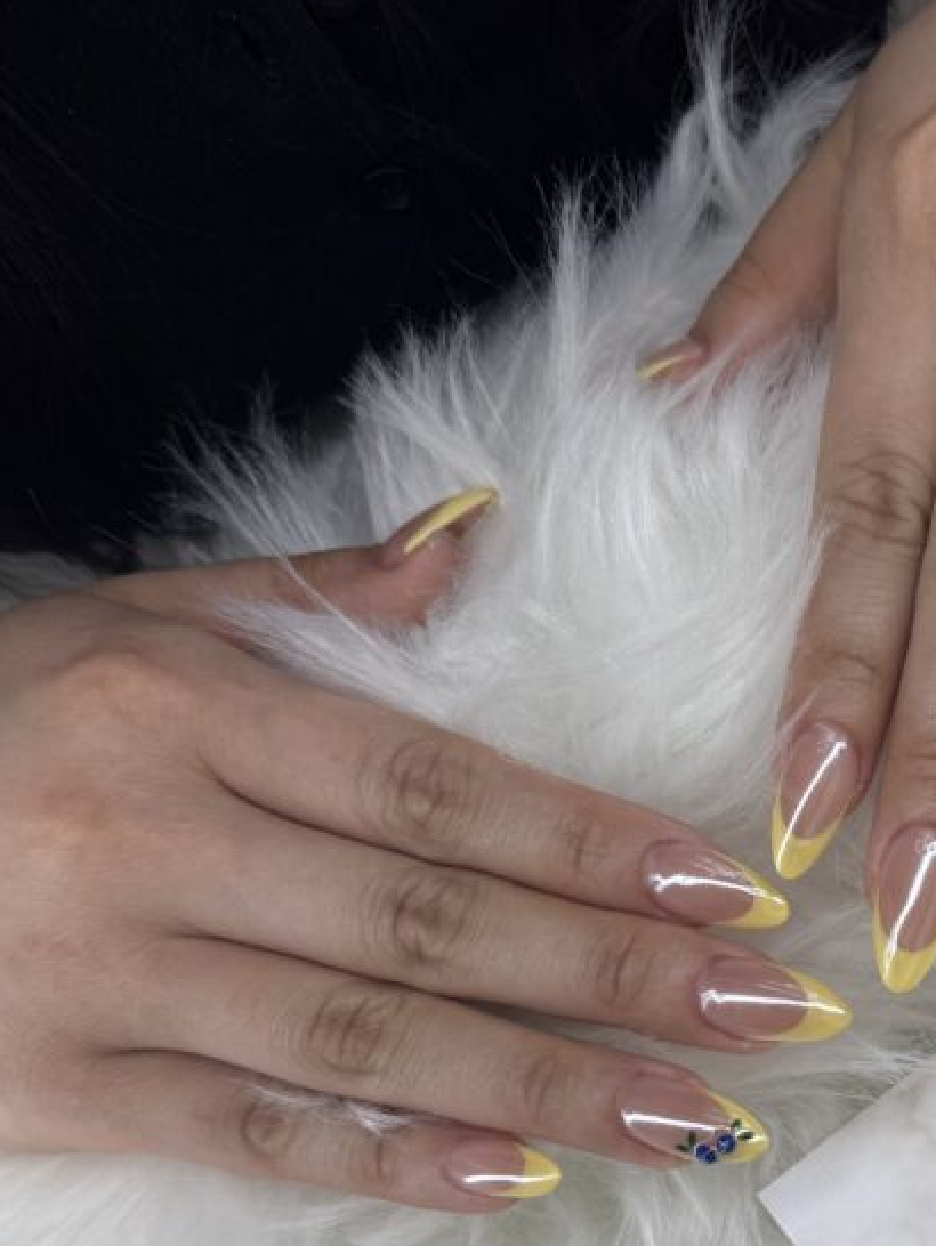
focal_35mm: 45
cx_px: 854
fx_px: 1621
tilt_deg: -67.5
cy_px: 979
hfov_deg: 30.7
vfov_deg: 40.5
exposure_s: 1/527
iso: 80
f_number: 1.78
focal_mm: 6.76
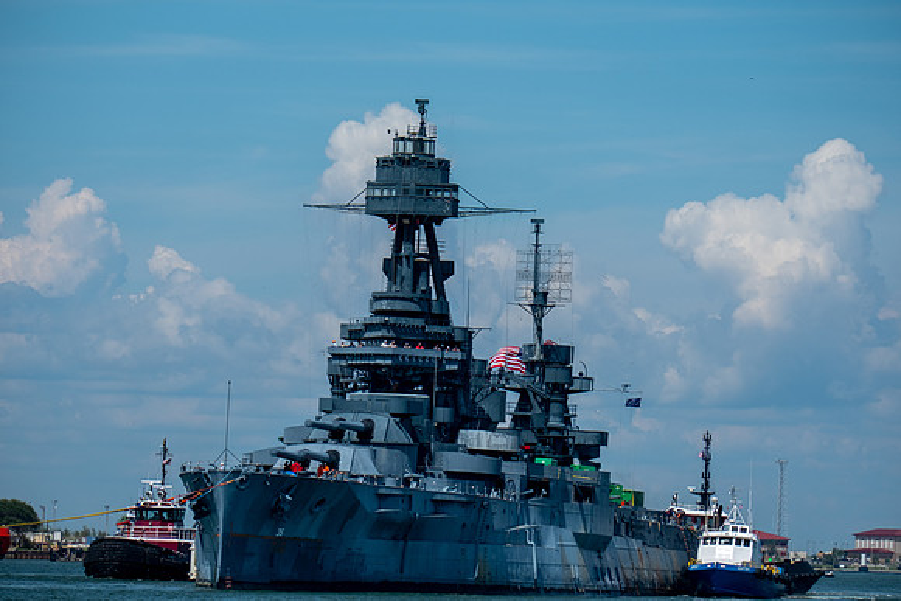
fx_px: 7510
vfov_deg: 4.6
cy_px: 300
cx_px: 450
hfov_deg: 6.9
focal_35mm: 300
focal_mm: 200
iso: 200
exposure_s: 1/1600
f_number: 6.4
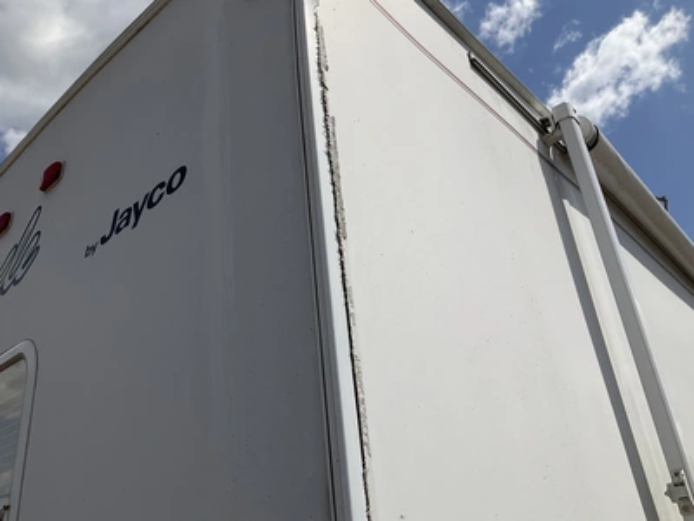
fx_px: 581
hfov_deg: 61.7
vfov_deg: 48.2
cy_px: 260
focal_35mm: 29
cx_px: 347
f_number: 1.8
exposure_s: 1/5263
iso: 25
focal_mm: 3
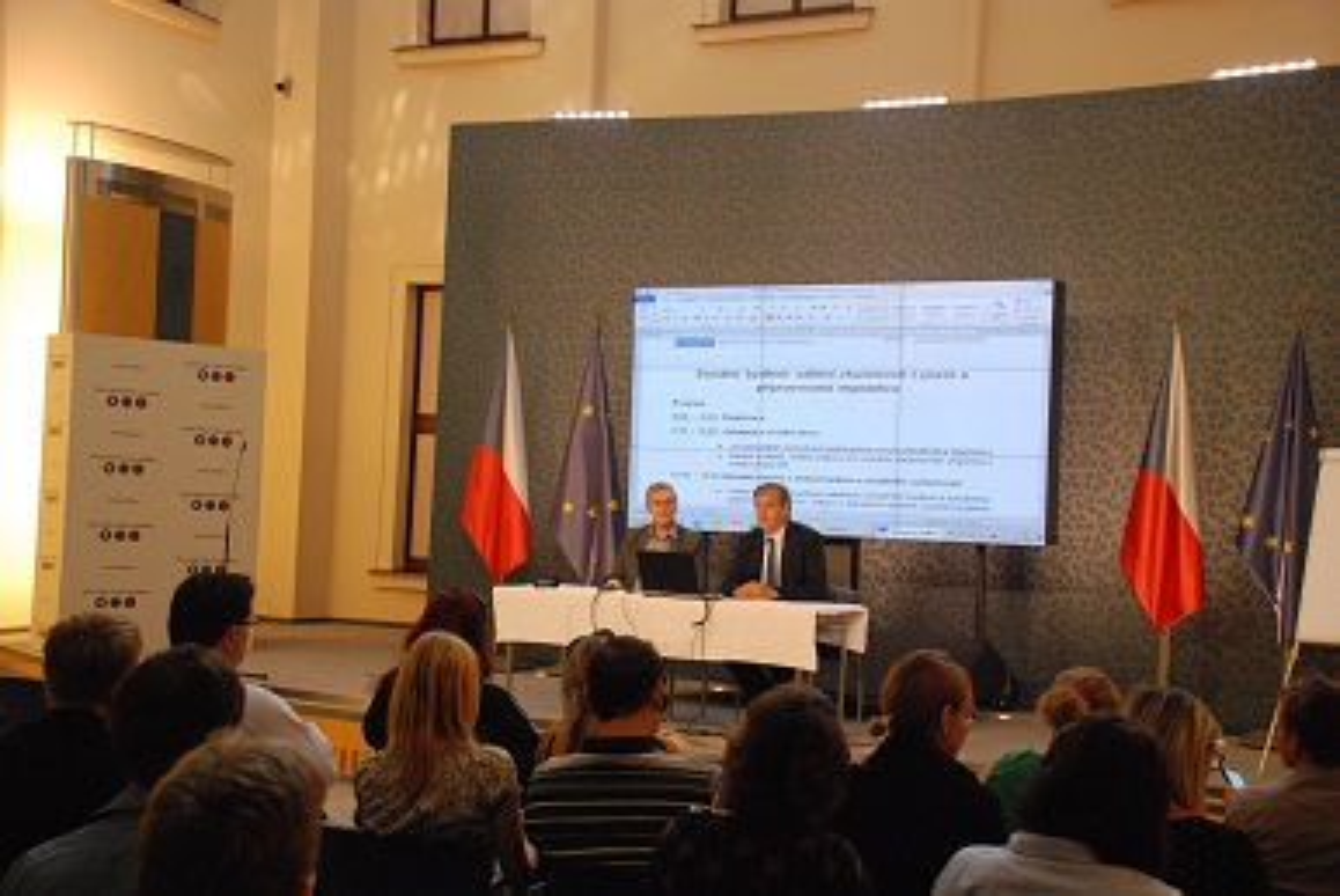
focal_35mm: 52
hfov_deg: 37.8
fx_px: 1956
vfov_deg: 25.8
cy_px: 448
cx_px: 670
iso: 1600
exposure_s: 1/60
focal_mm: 35
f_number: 4.5
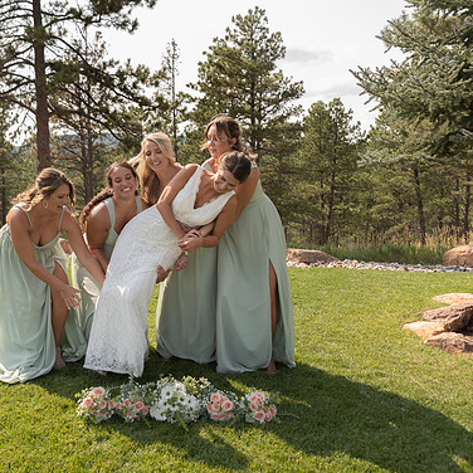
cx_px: 177
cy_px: 231
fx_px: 587
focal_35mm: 38
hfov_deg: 43.5
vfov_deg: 43.9
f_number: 4.5
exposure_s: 1/160
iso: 80
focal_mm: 29
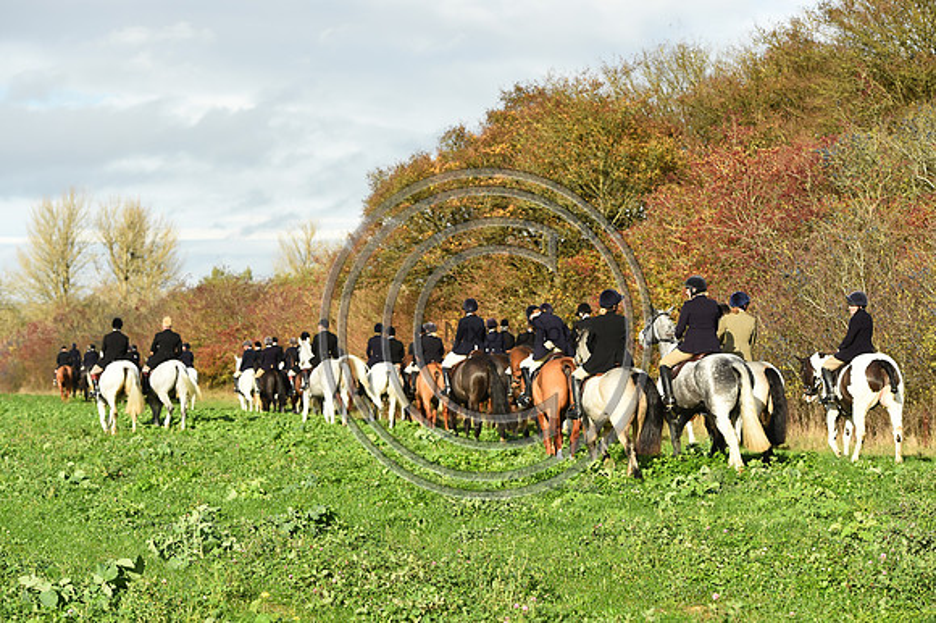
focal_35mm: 95
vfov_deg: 14.4
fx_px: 2468
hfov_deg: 21.5
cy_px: 312
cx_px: 468
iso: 280
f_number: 5.6
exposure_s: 1/1250
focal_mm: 95
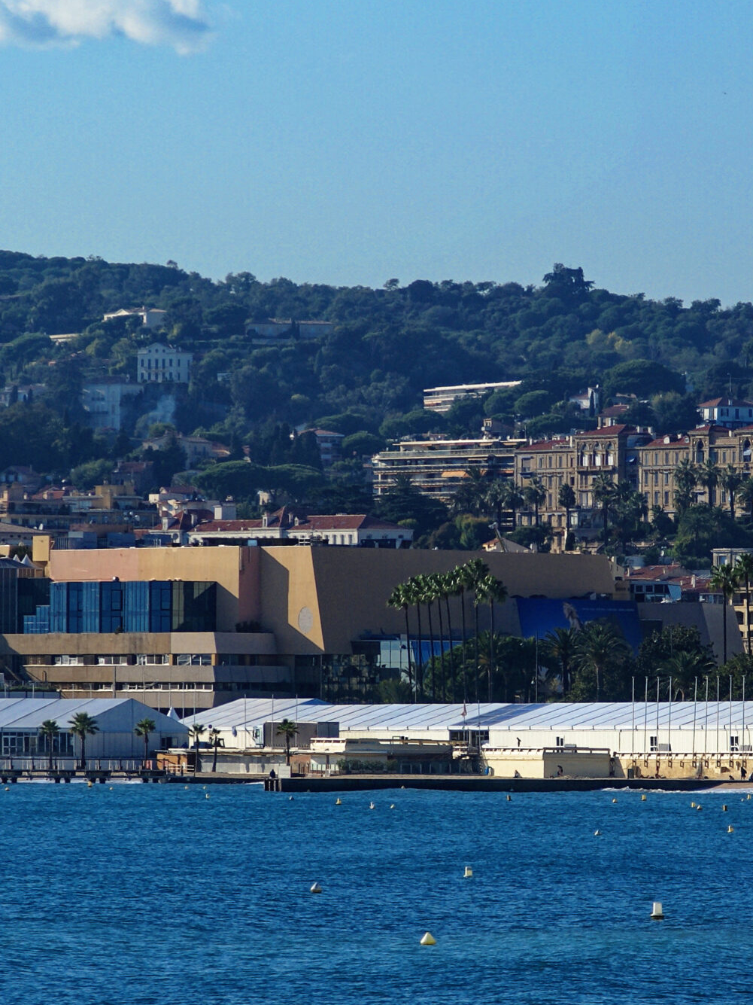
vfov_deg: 5.3
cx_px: 506
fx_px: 10847
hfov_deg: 4.0
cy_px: 521
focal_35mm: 374
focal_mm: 135
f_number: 8
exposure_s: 1/320
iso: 100
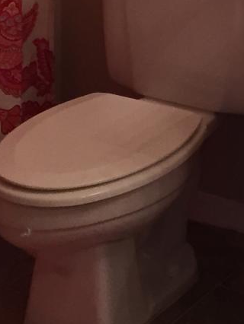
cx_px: 421
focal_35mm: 136
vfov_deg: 13.3
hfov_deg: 10.4
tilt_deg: -7.2
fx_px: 1277
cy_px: -221
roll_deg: -3.4
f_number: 2.2
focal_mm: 4.15
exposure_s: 1/30
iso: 100
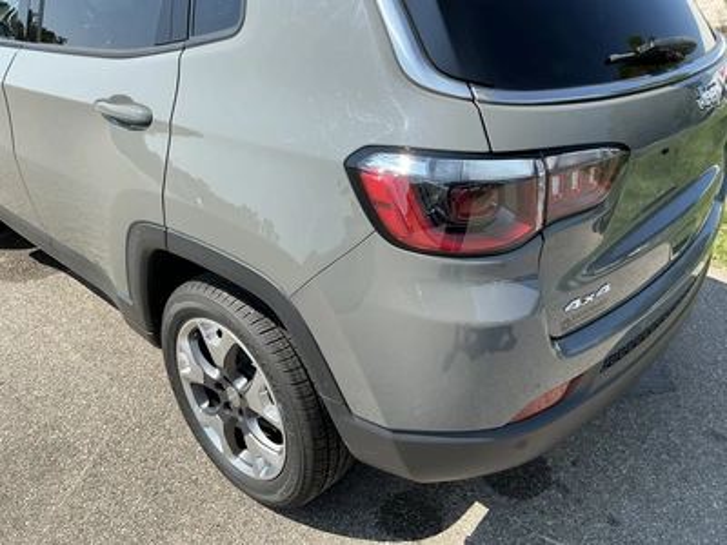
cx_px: 364
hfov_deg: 63.4
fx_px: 588
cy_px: 272
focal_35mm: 28
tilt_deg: -26.0
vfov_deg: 49.7
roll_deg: -0.7
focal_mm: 3
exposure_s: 1/1035
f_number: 1.8
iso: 25
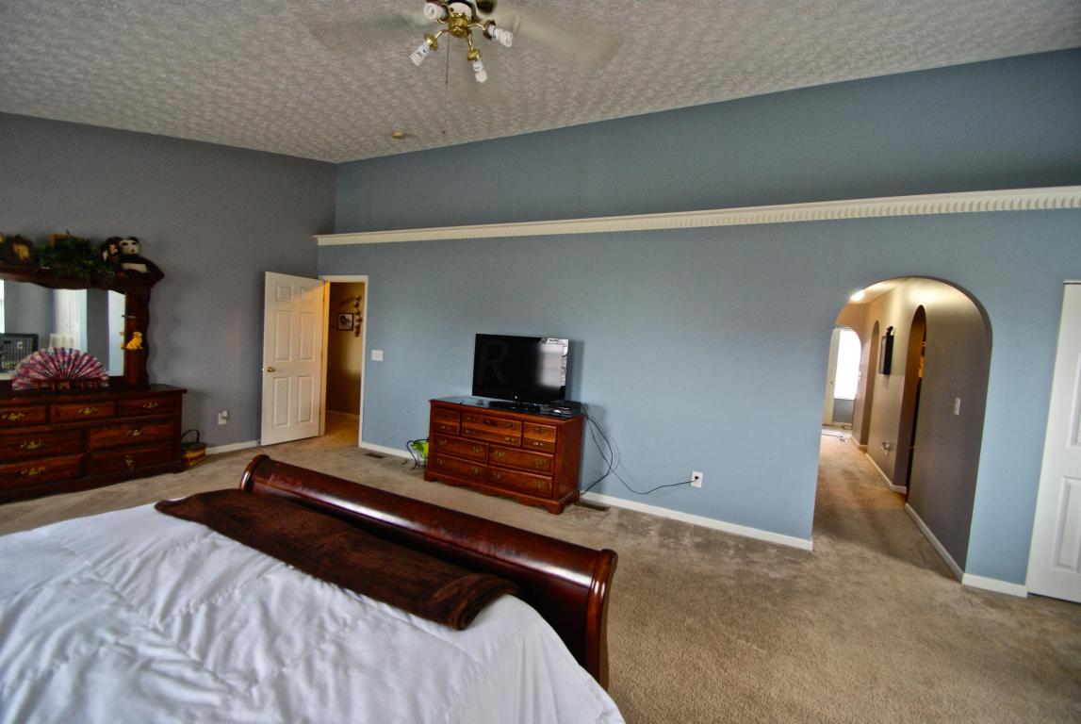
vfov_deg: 77.5
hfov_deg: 100.3
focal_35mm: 15
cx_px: 540
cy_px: 362
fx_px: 451
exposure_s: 1/25
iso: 400
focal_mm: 10
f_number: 3.5
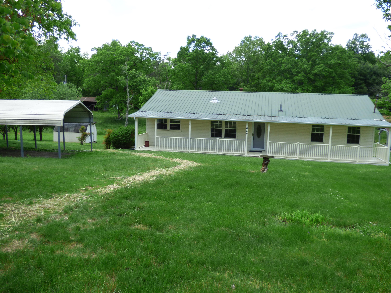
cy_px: 146
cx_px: 196
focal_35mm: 33
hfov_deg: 55.4
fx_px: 373
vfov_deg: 42.9
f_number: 3.4
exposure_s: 1/400
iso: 100
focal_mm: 5.78
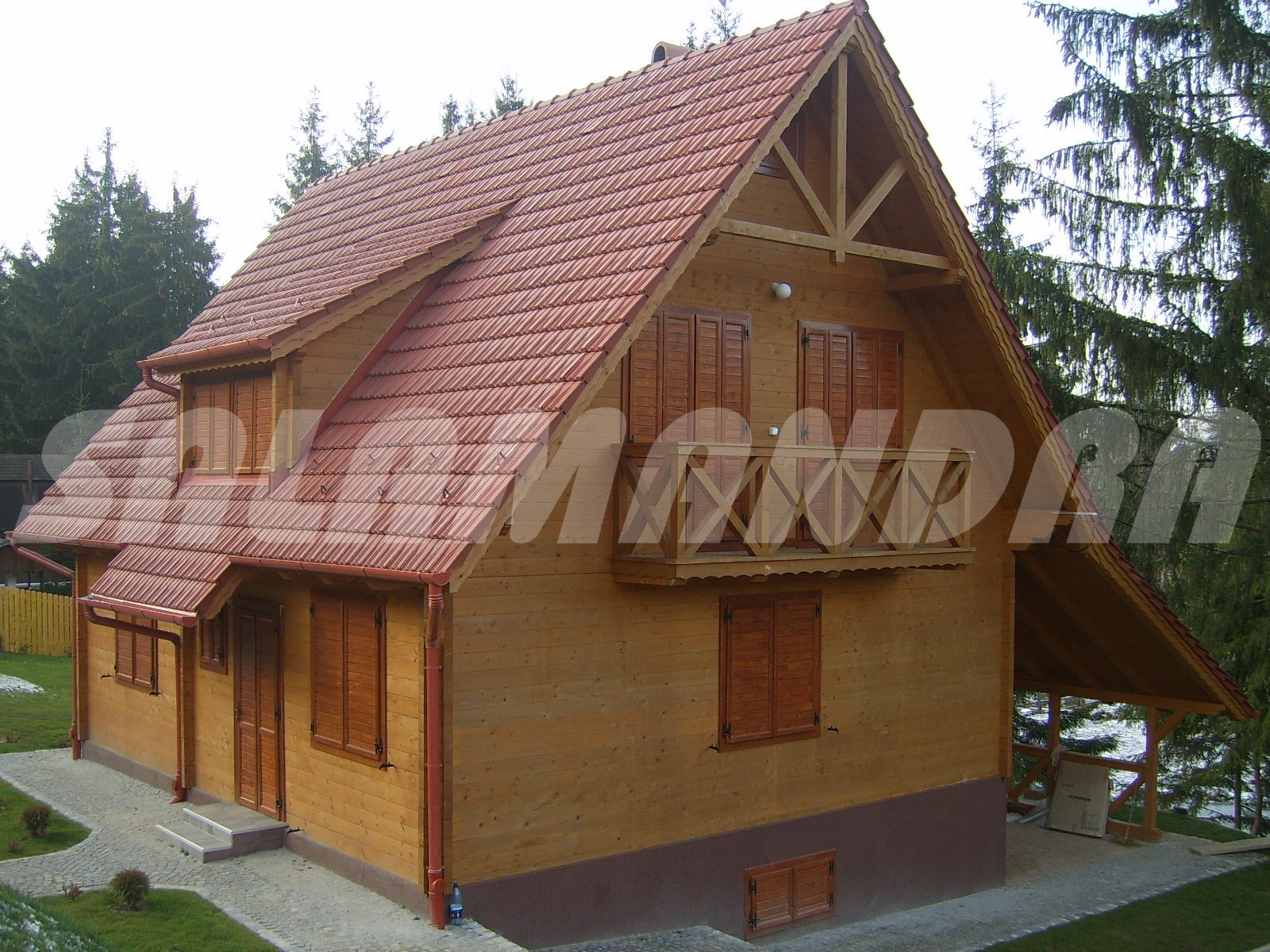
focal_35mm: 38
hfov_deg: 49.0
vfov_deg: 37.7
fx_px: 1394
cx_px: 635
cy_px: 476
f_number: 6.4
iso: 50
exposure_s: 1/200
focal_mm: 7.8
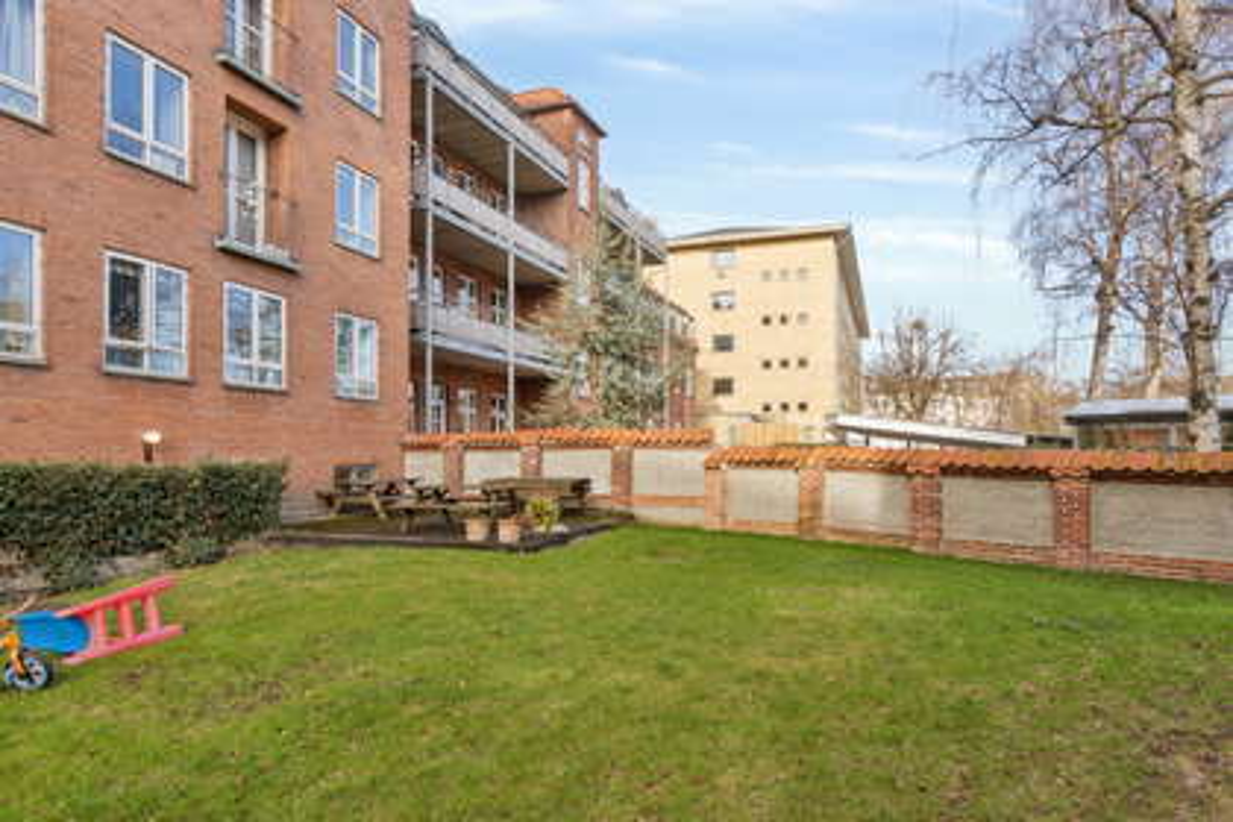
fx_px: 719
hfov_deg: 81.2
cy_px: 411
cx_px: 616
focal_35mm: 21
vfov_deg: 59.5
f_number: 8
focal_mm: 14
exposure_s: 1/40
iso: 200
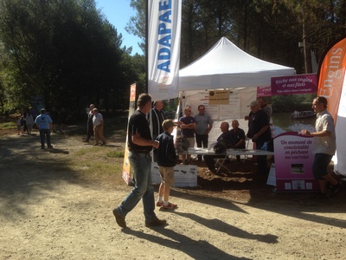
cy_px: 130
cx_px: 173
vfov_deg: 42.9
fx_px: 330
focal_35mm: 33
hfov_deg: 55.4
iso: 50
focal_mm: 4.12
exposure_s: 1/1205
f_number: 2.4
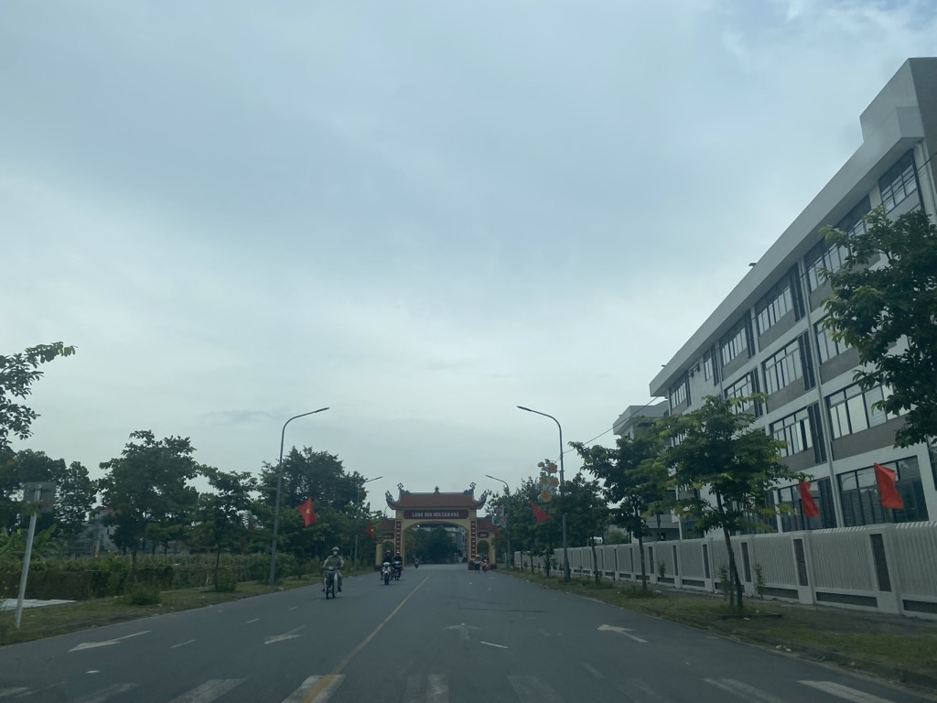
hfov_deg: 67.3
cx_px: 468
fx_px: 704
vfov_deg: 53.1
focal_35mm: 26
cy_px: 352
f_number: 1.8
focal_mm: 4.25
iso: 32
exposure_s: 1/2066
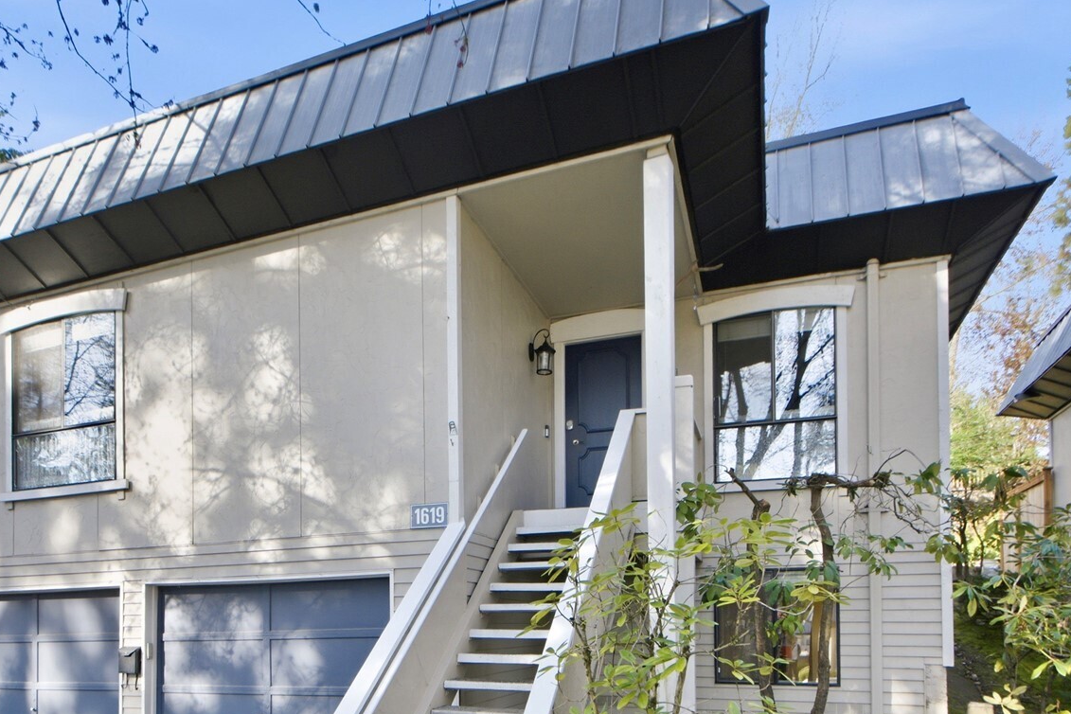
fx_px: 714
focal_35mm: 24
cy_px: 459
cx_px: 433
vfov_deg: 52.4
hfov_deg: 73.0
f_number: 9
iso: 400
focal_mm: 16
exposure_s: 1/25
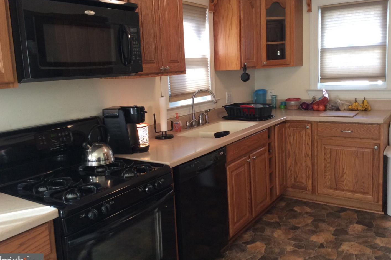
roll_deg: +2.7
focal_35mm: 34
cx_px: 195
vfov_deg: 38.9
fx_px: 369
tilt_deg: -8.8
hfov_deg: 55.8
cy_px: 120
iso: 64
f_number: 2.4
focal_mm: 3.3
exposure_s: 1/24
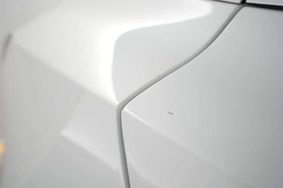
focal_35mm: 28
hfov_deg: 65.5
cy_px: 94
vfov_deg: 46.4
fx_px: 220
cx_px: 142
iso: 1600
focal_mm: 28
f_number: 5.6
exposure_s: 1/80
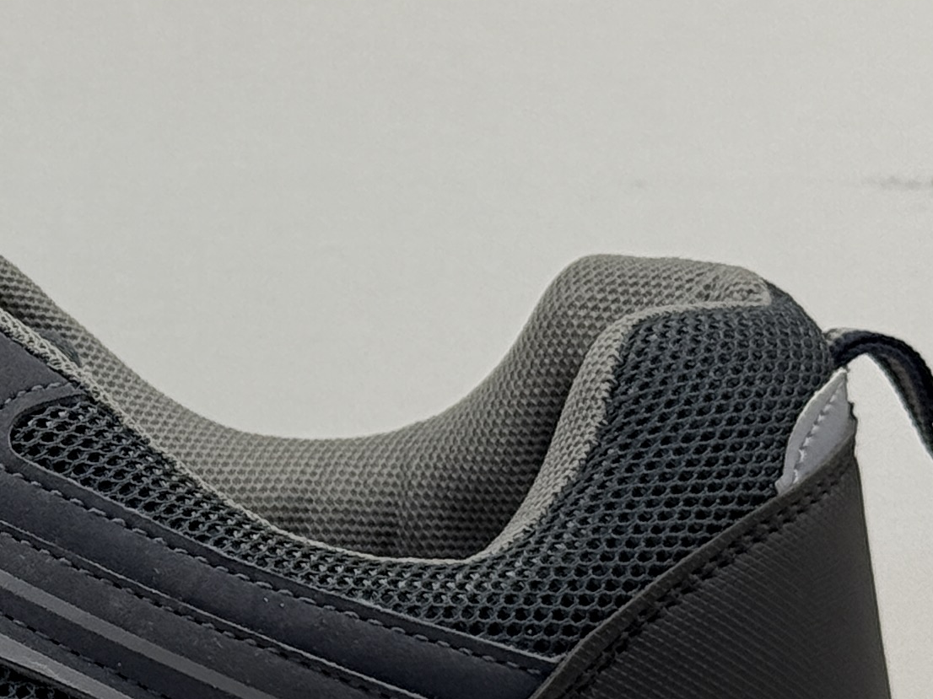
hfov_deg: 11.1
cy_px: 520
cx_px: -229
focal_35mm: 175
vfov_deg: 8.5
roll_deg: -0.2
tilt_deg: -12.2
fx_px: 4716
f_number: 1.78
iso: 50
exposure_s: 1/167
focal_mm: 6.76
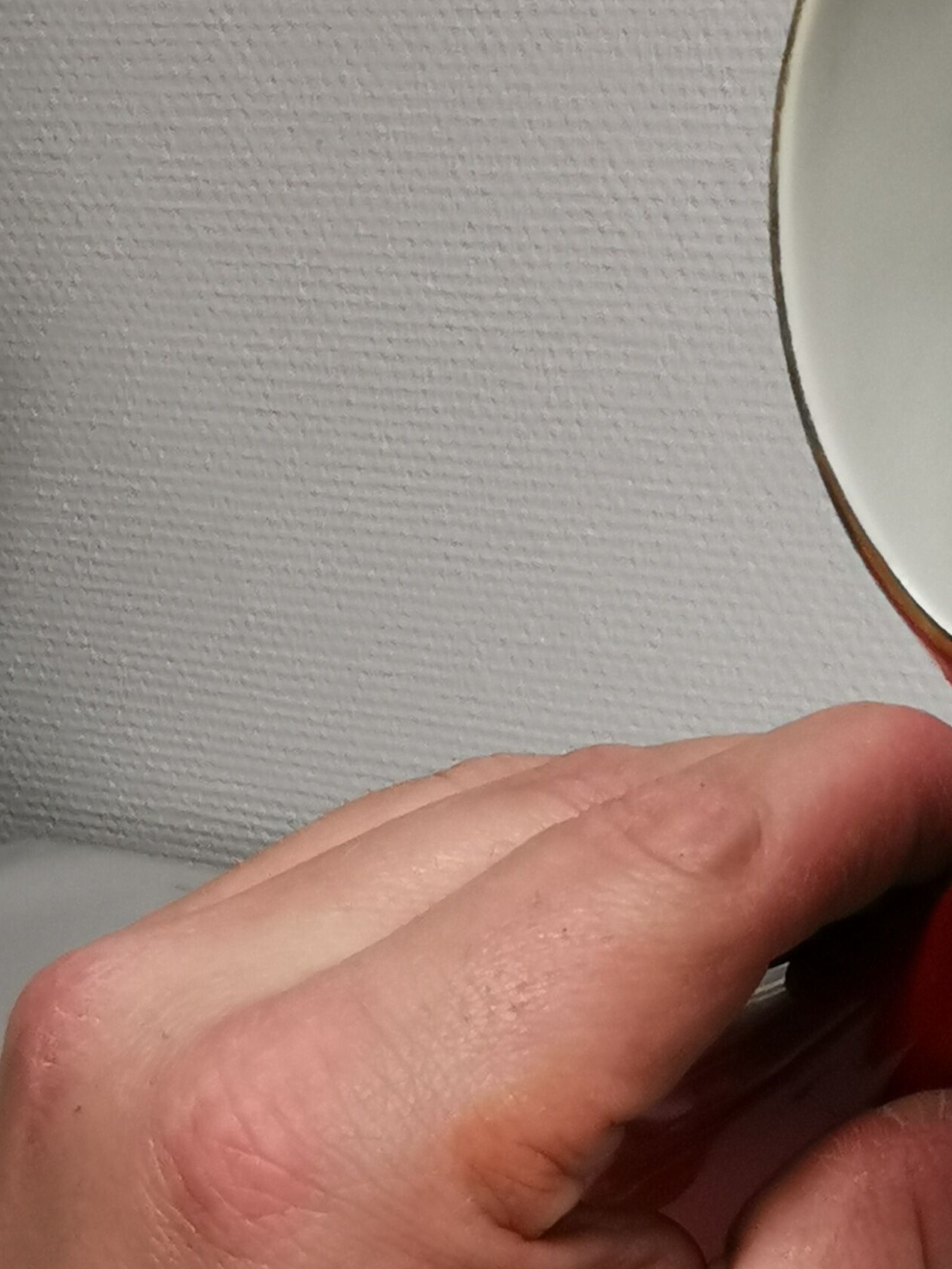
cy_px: 471
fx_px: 2493
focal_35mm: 68
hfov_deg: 19.8
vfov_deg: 28.4
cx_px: 1261
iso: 160
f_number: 2.2
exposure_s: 1/33.3
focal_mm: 2.26
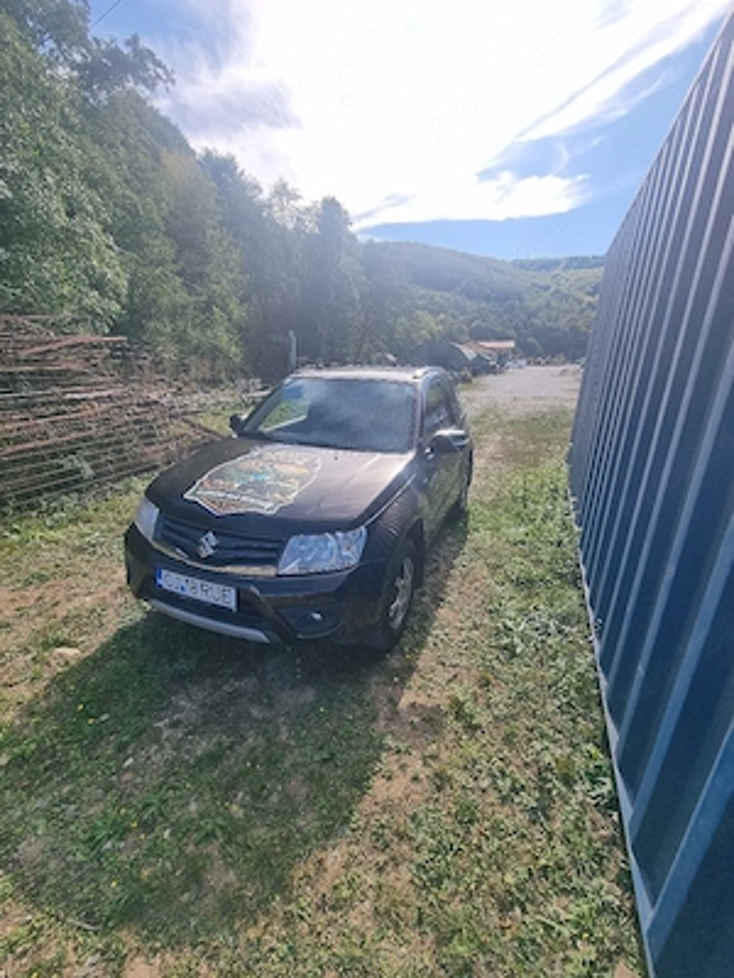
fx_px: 368
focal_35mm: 13
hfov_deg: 89.9
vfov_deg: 106.2
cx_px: 367
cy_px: 489
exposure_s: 1/1667
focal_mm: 2.2
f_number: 2.2
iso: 50
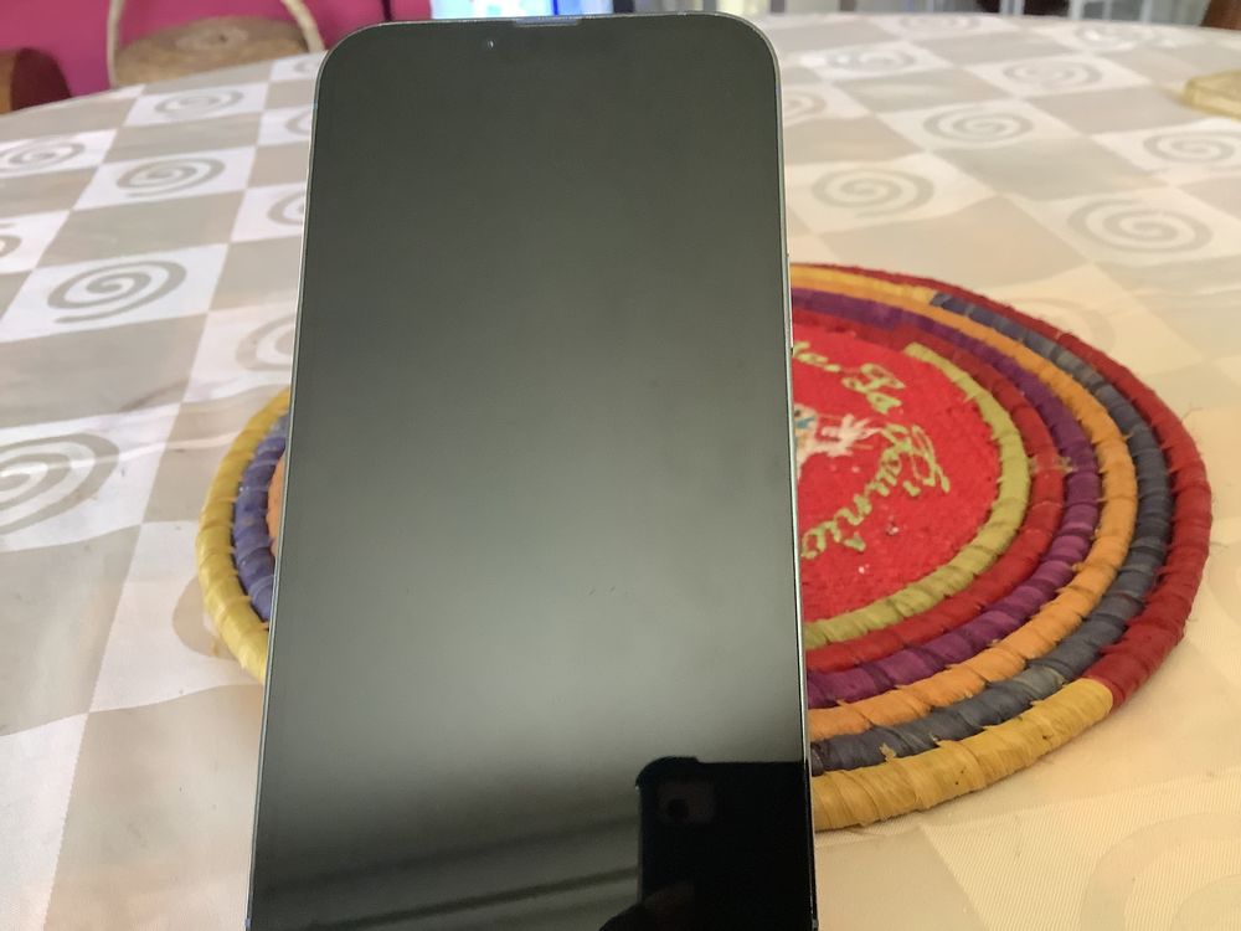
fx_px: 1111
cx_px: 620
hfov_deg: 58.4
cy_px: 466
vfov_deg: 45.4
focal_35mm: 31
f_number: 2.4
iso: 320
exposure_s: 1/60
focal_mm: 3.3
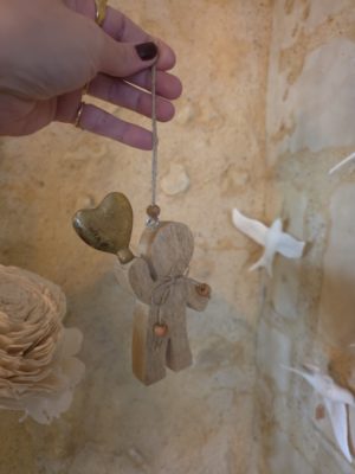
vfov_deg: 73.9
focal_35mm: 23
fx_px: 314
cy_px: 237
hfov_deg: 58.9
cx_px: 178
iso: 320
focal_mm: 6.3
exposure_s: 1/25
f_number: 1.7
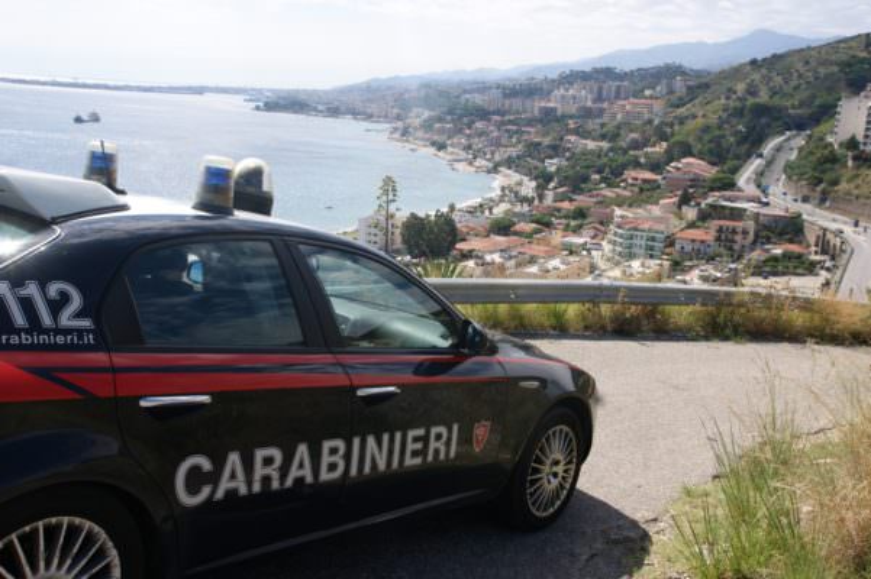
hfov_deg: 53.2
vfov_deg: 36.8
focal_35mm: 36
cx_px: 436
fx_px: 870
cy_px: 290
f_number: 10
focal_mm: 24
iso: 100
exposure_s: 1/125
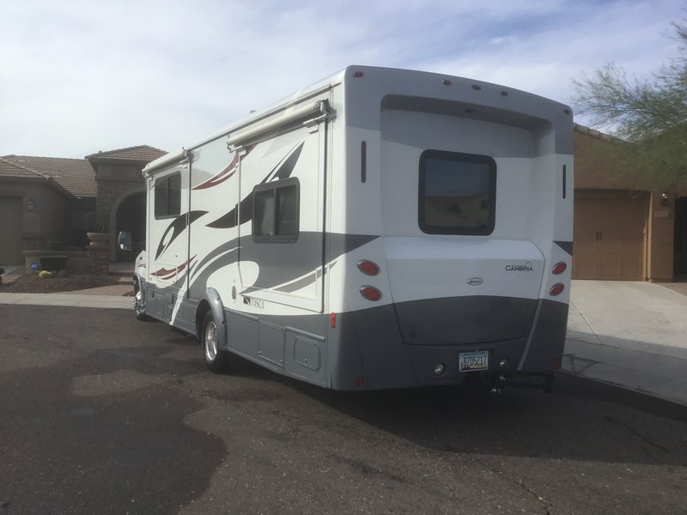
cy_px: 258
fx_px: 615
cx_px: 344
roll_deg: -1.8
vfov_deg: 45.4
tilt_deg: -2.0
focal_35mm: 31
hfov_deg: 58.4
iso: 25
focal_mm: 3.3
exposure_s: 1/1567
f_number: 2.4
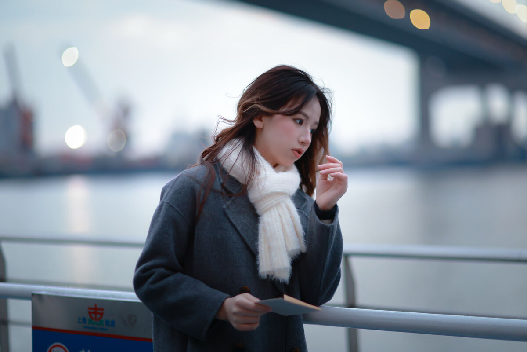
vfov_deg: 16.1
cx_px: 264
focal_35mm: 85
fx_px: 1244
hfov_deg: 23.9
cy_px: 176
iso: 1000
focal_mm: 85
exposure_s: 1/160
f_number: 1.2
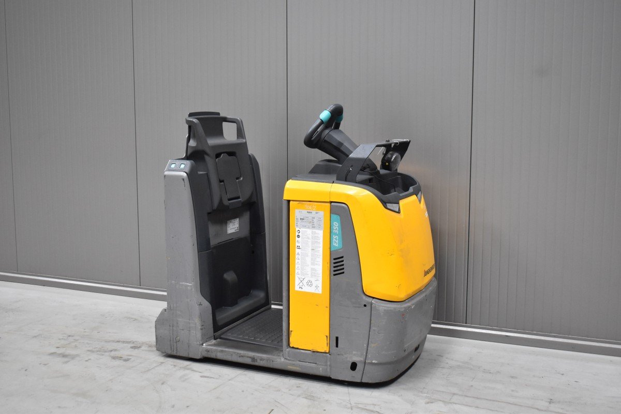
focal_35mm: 42
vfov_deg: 31.9
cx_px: 310
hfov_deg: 46.4
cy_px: 207
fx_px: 724
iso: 1600
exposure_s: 1/60
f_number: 4.2
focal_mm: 28
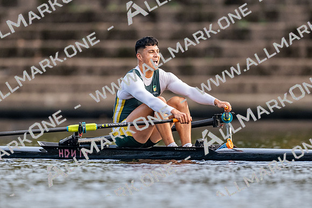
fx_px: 7805
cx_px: 156
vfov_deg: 1.5
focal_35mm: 900
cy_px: 104
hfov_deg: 2.3
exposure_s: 1/2500
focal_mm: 600
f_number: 4
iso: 1800
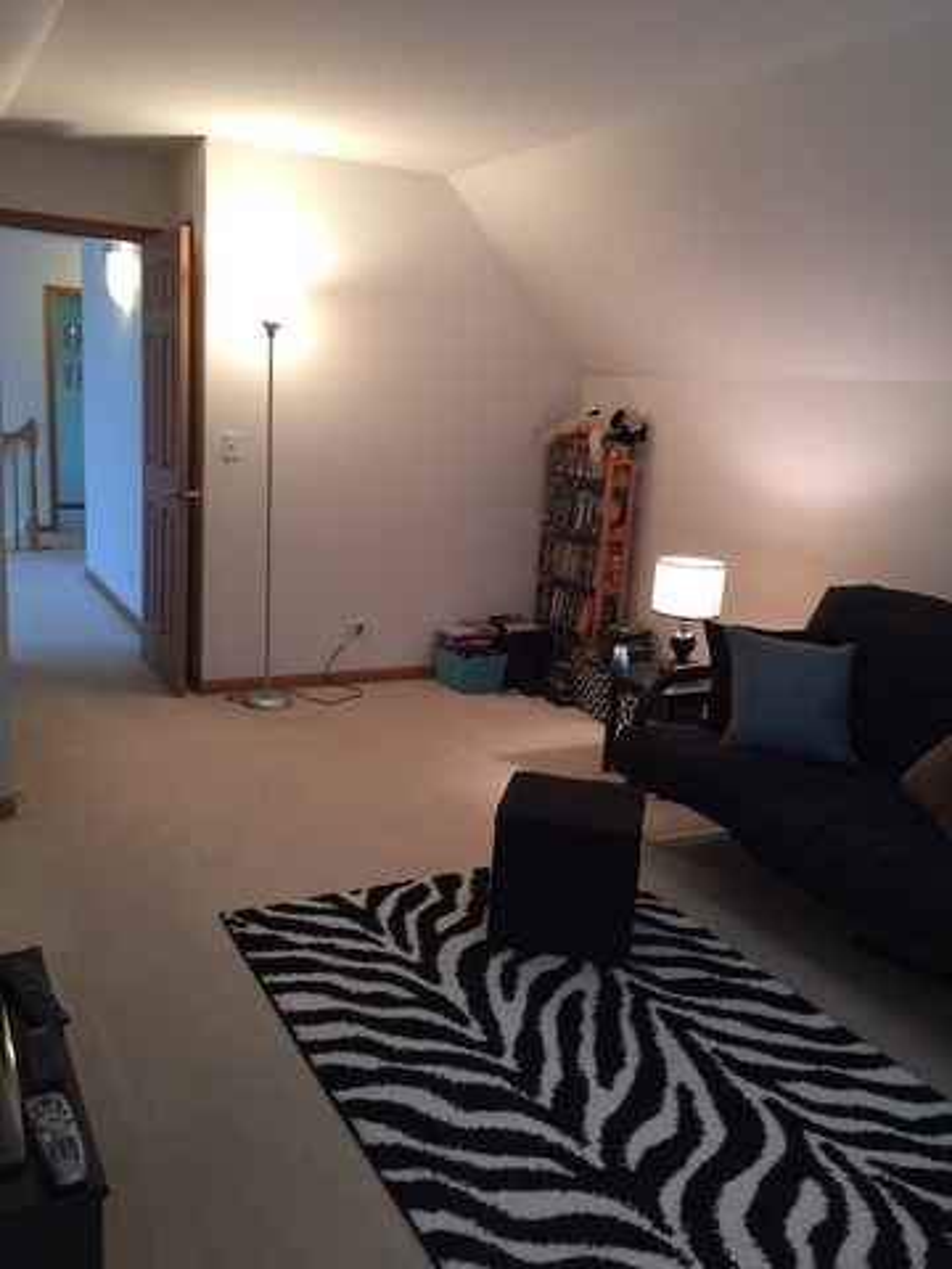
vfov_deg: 61.7
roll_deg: -2.1
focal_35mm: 29
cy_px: 634
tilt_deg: -12.3
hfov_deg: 48.2
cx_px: 476
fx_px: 1063
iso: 32
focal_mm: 4.15
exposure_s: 1/15
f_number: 2.2
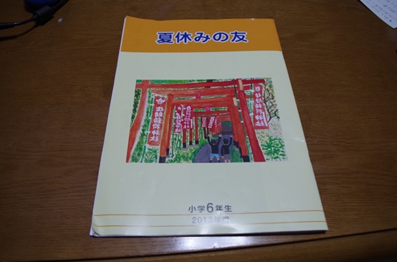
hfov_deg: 67.5
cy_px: 131
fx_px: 297
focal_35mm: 27
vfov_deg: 47.7
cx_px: 198
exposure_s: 1/50
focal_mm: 18
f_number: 5
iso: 800
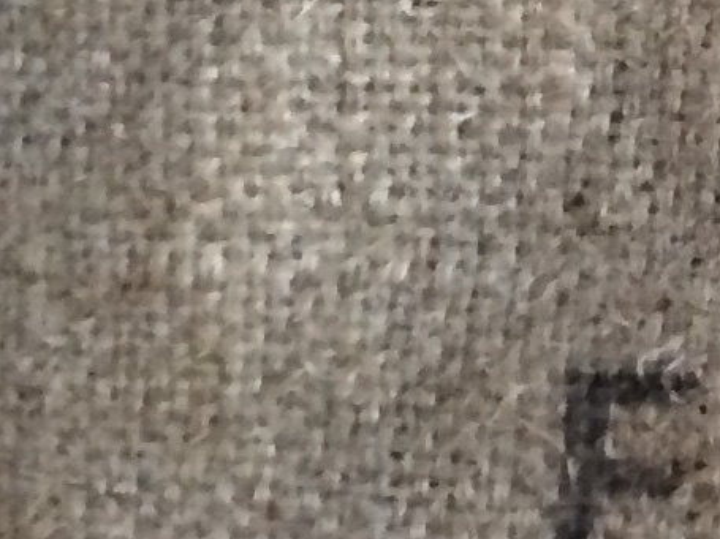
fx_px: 4325
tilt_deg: -11.5
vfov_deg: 6.8
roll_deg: -0.3
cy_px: -699
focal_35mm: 208
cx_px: 2201
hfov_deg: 8.1
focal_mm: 4.15
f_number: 2.2
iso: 80
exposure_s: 1/33
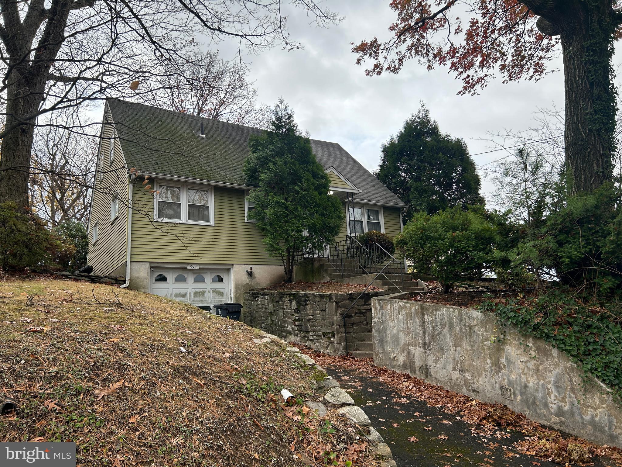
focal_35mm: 26
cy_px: 234
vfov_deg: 53.1
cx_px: 311
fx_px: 467
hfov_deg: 67.3
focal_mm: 5.7
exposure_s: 1/932
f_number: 1.5
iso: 50
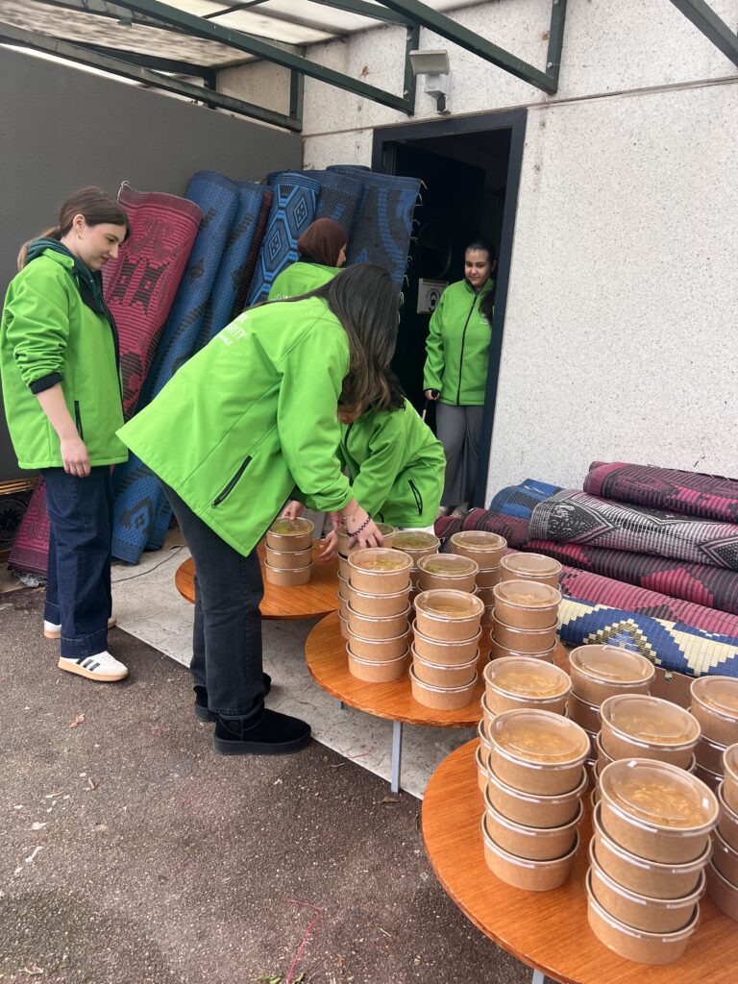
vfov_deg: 67.3
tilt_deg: -13.0
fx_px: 739
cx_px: 369
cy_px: 492
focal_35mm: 26
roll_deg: -3.3
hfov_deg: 53.1
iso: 50
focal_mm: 5.7
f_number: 1.5
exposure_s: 1/303
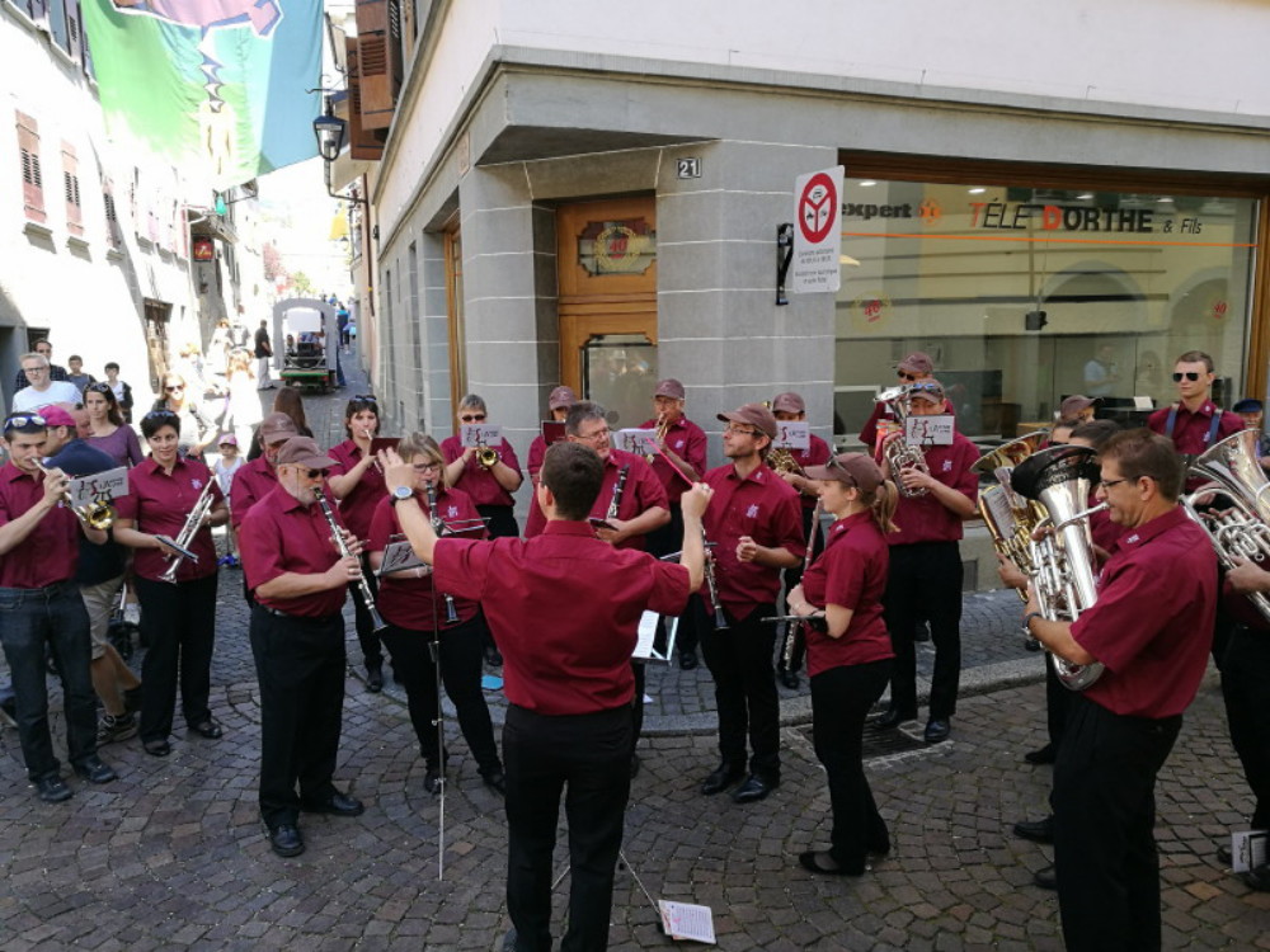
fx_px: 991
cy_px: 476
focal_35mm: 27
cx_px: 635
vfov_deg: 51.4
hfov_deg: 65.3
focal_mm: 4.5
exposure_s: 1/120
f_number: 2.2
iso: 50
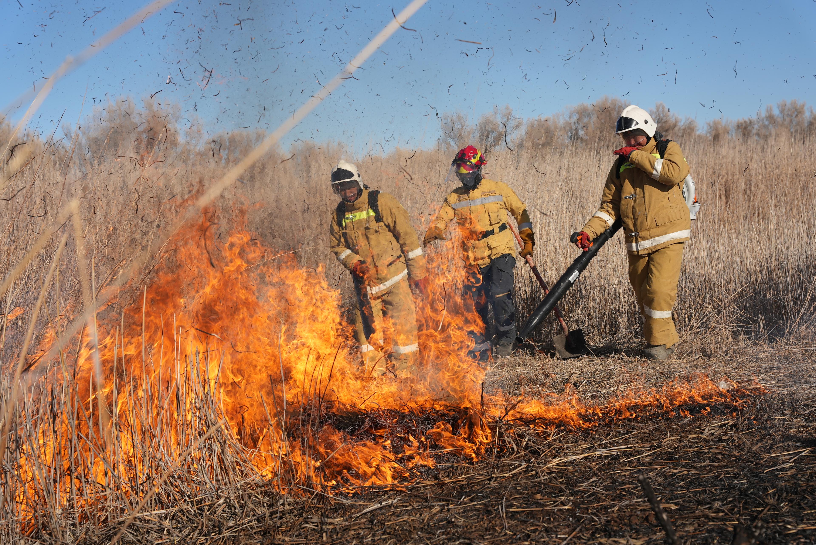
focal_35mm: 52
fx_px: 1168
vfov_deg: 26.3
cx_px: 408
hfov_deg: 38.5
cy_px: 272
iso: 125
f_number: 5.6
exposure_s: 1/1000
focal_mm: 51.5
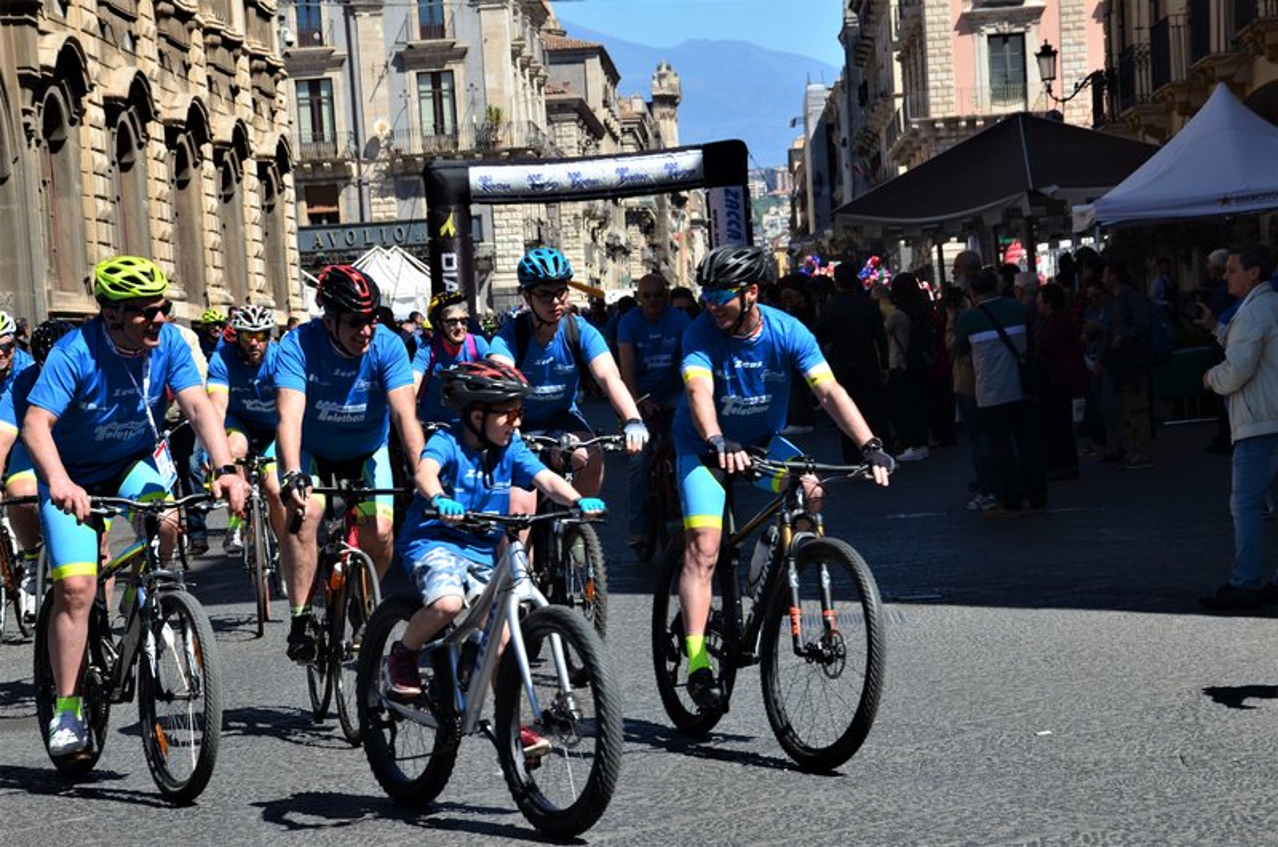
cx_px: 639
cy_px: 424
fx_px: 3507
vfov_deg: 13.8
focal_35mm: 99
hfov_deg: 20.7
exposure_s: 1/200
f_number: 10
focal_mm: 66
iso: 320
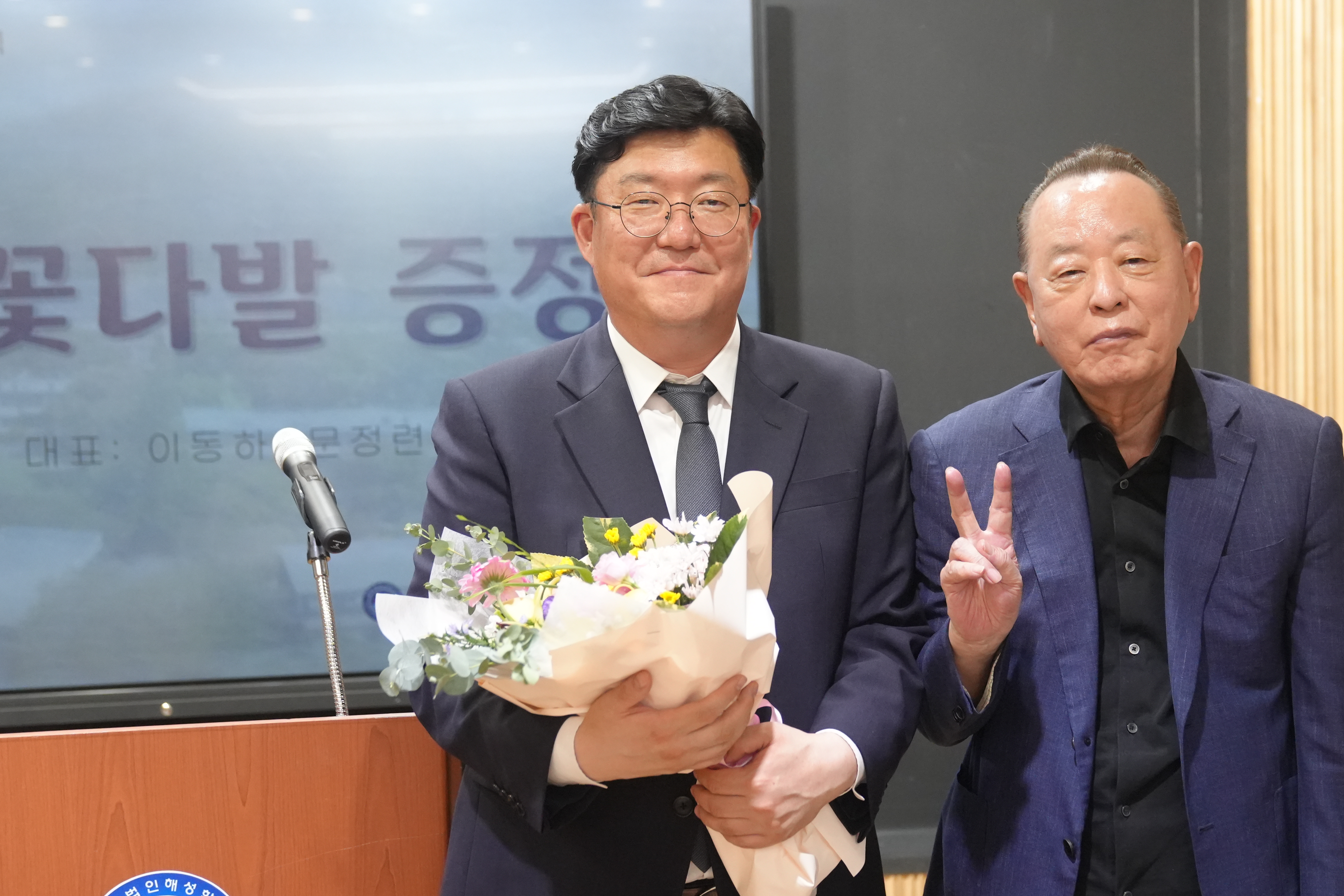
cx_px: 792
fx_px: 2501
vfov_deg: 20.3
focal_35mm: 67
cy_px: 394
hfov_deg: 30.0
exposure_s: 1/125
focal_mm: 44
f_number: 2.8
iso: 4000
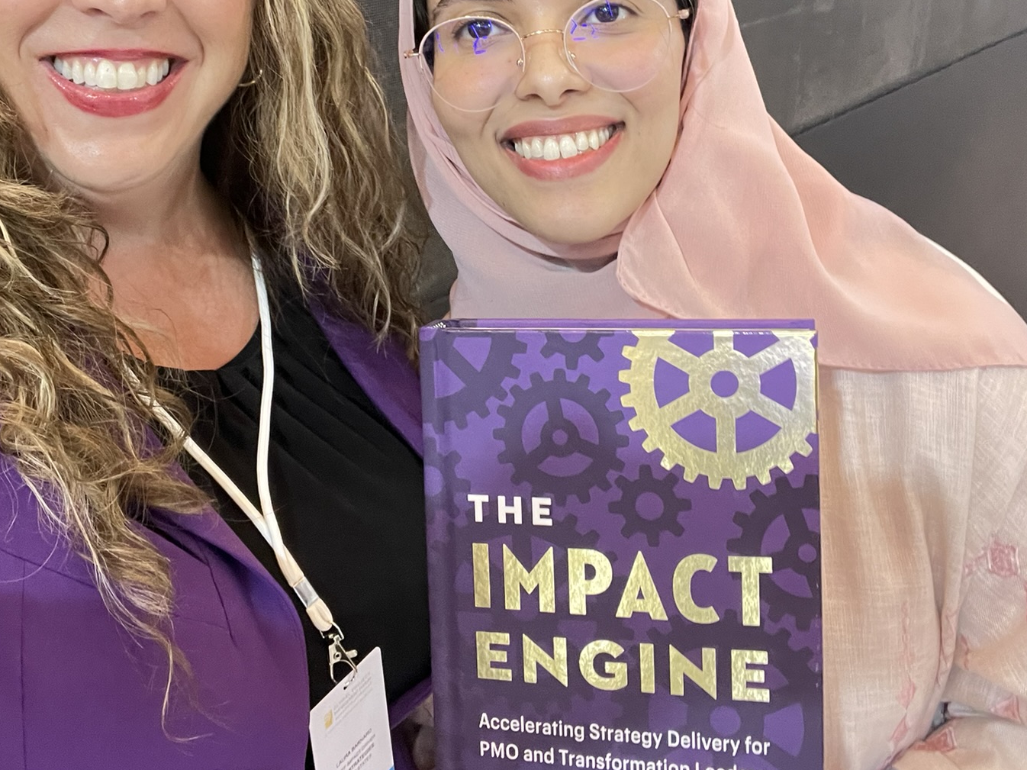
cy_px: 194
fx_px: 1038
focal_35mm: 35
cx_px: 507
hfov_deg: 52.6
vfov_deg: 39.6
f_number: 2.2
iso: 400
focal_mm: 2.71
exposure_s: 1/40
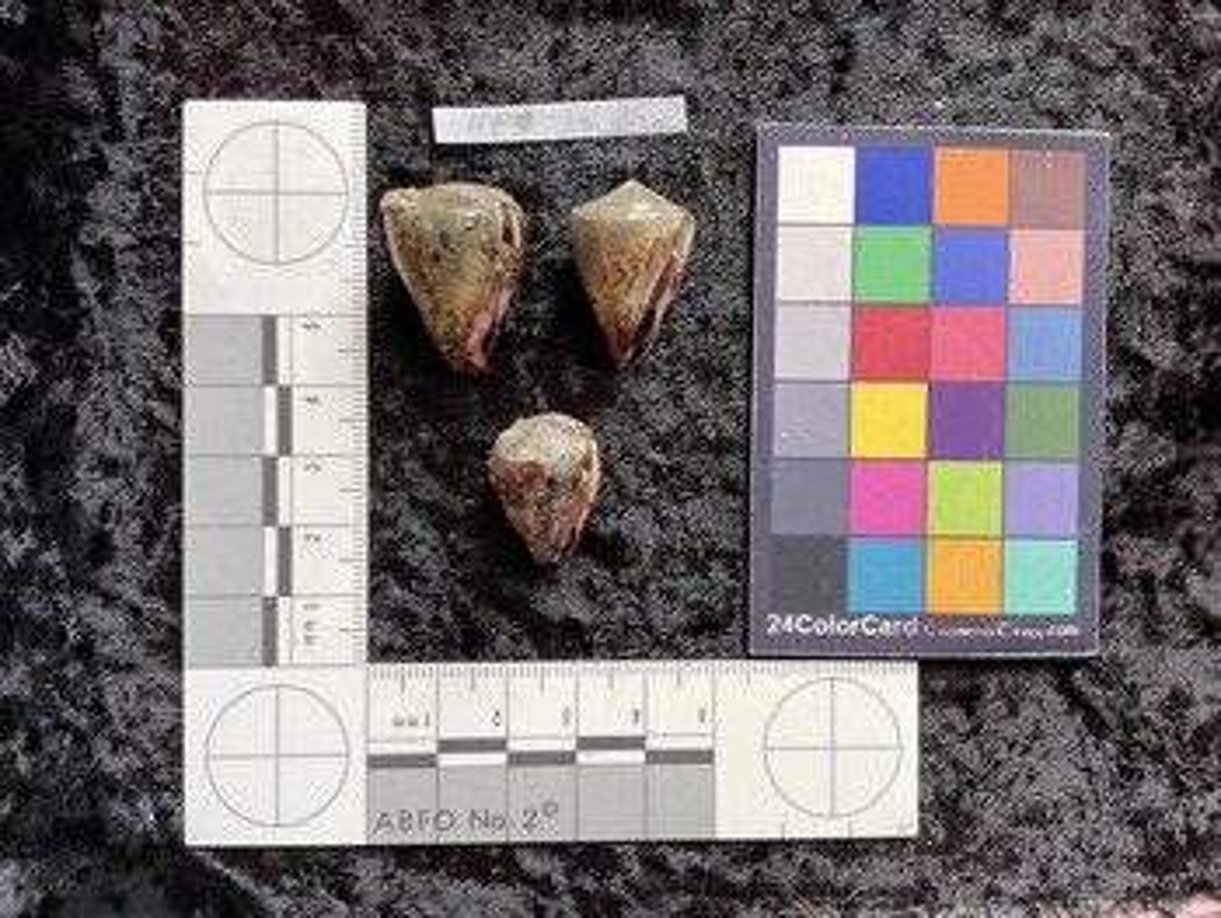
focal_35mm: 29
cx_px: 610
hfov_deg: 61.6
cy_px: 459
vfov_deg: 48.3
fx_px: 1024
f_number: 1.8
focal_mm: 3
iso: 64
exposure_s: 1/60
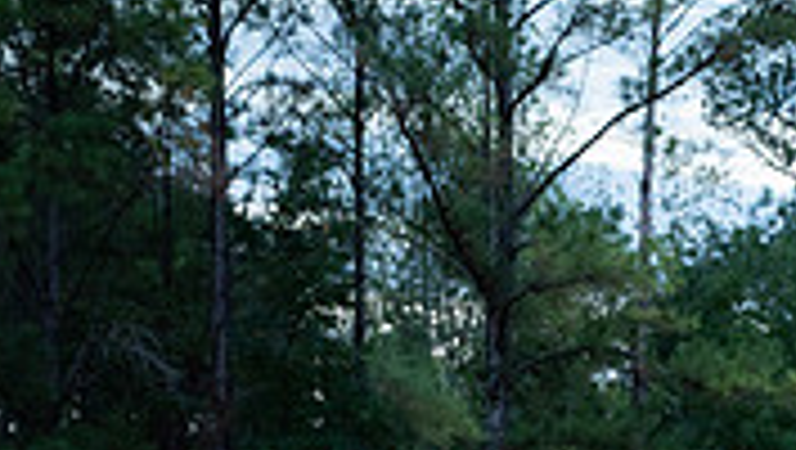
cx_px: 980
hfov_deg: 11.0
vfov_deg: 6.2
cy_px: 774
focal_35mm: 192
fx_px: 4057
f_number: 4
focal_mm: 56
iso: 3200
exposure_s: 1/400
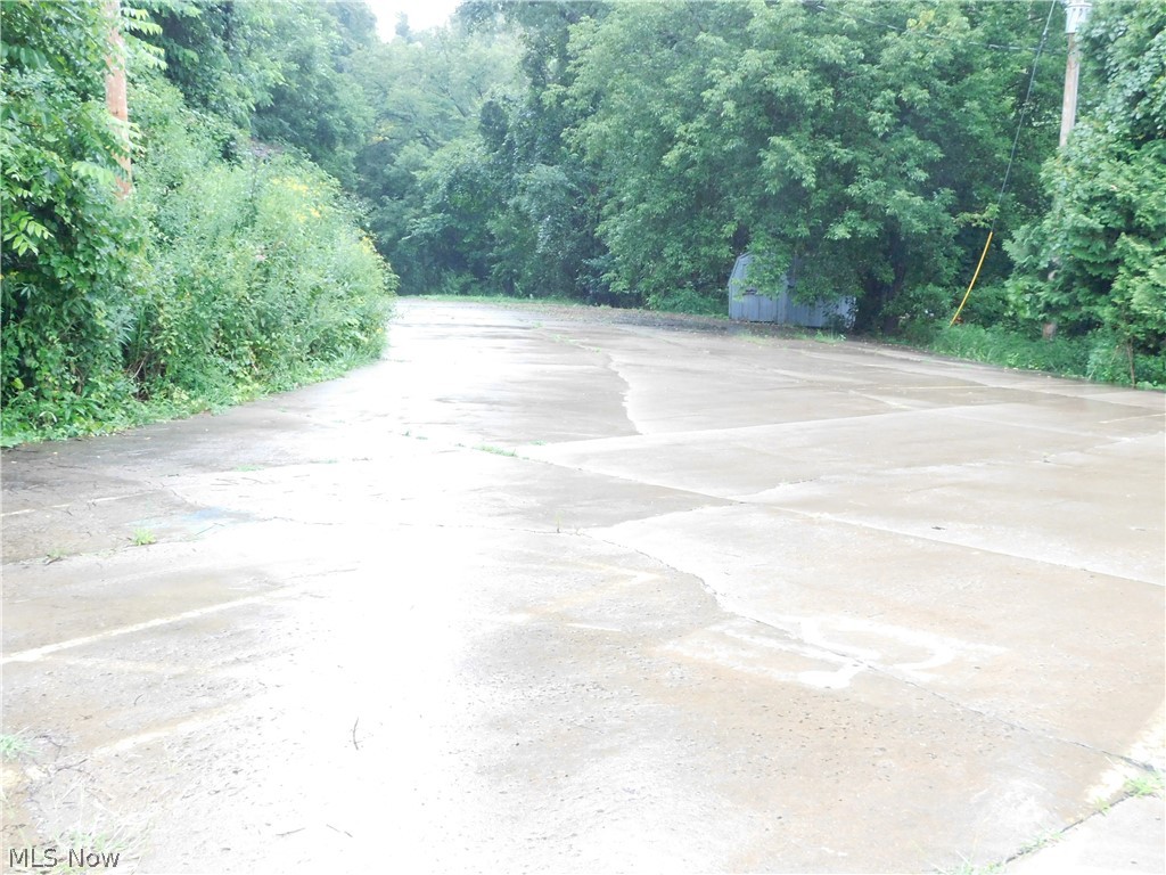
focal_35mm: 36
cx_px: 583
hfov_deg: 51.4
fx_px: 1213
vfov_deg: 39.7
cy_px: 438
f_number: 3.5
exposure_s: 1/15
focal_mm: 6.3
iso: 400
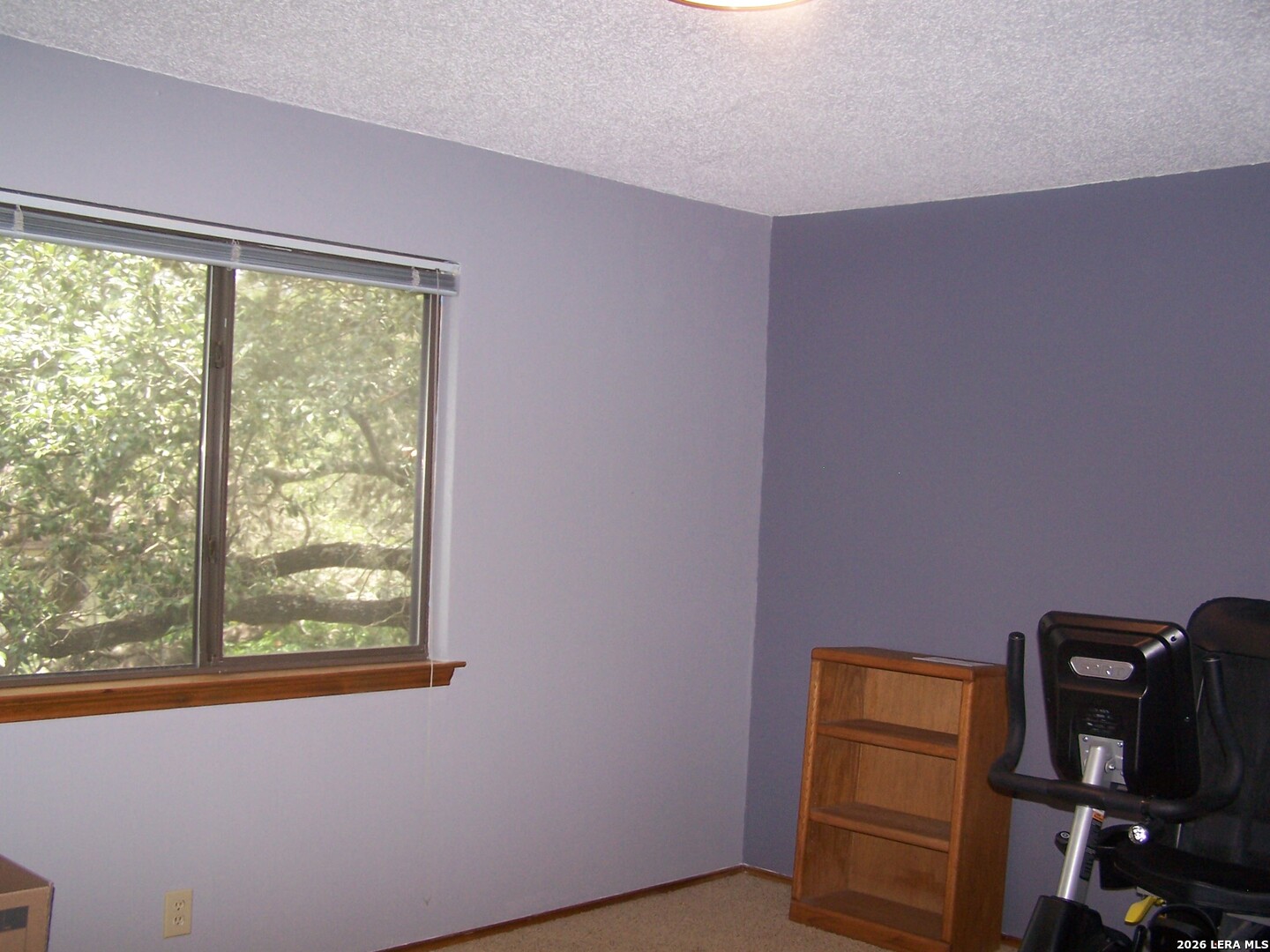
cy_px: 476
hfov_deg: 49.0
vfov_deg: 37.7
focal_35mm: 38
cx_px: 635
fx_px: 1394
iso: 140
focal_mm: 6.3
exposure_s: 1/60
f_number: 2.8
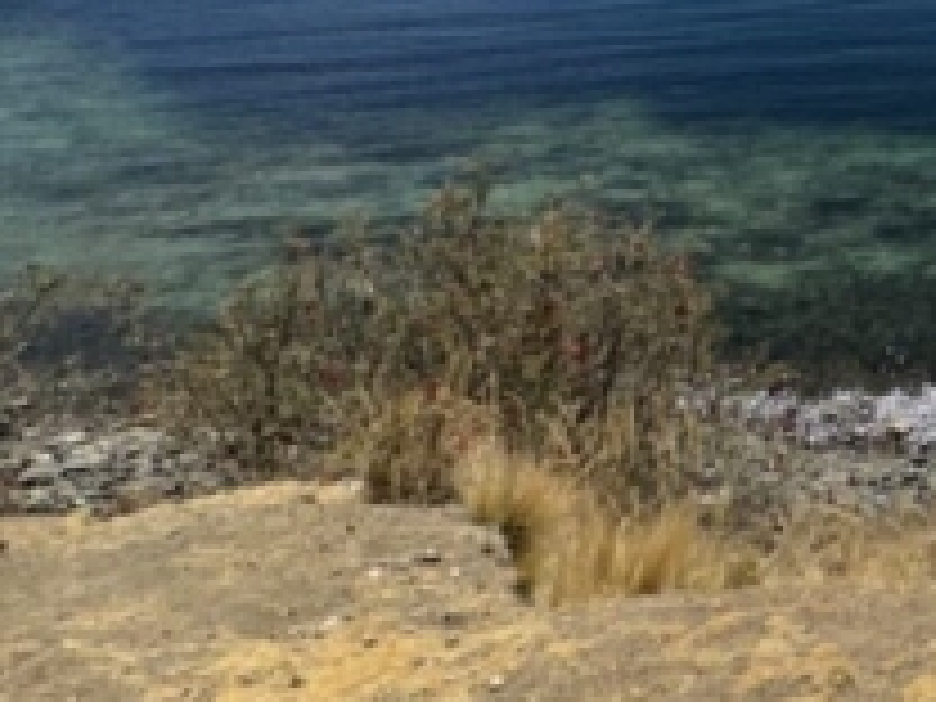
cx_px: 1341
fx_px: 1163
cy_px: -243
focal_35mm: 43
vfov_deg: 27.3
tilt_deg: -7.6
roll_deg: -0.8
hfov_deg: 29.9
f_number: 2.2
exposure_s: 1/2959
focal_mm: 2.22
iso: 50
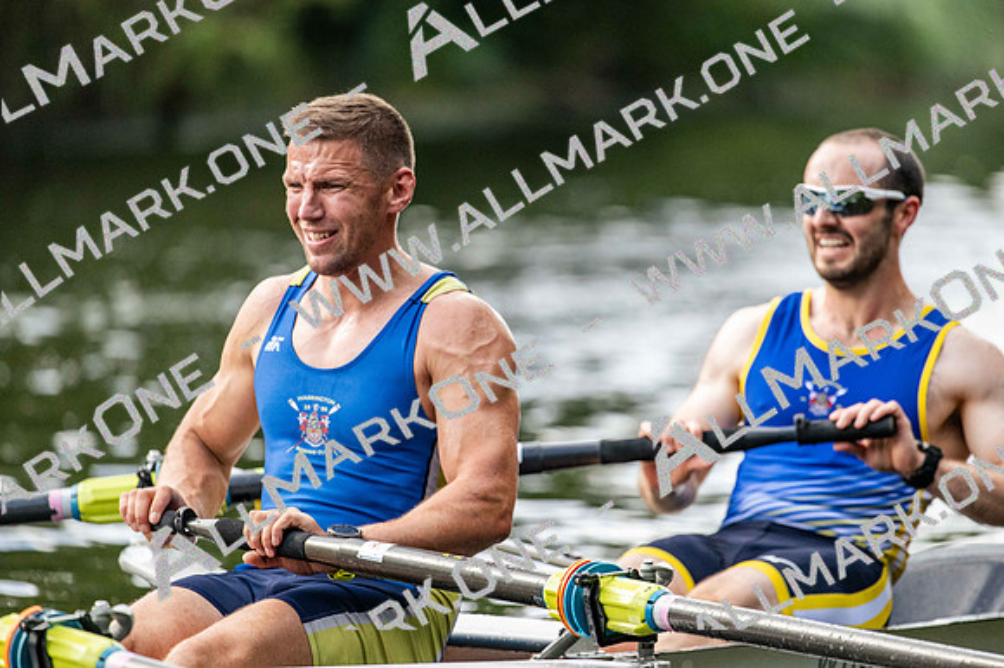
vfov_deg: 3.4
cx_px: 502
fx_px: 11151
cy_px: 334
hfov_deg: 5.2
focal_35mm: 400
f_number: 4.5
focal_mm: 400
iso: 1800
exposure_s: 1/2500
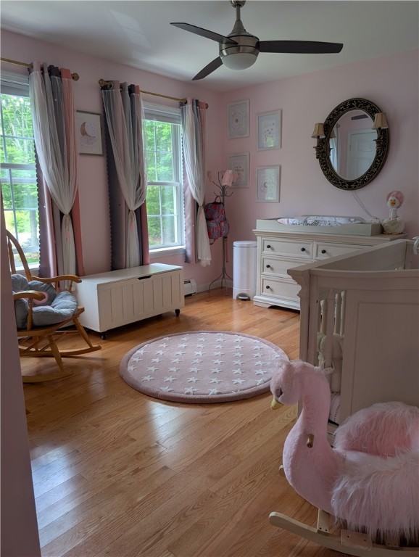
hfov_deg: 56.9
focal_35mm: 24
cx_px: 210
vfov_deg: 71.5
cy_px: 278
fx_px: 386
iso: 25
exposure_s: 1/23.8
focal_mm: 6.9
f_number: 1.68
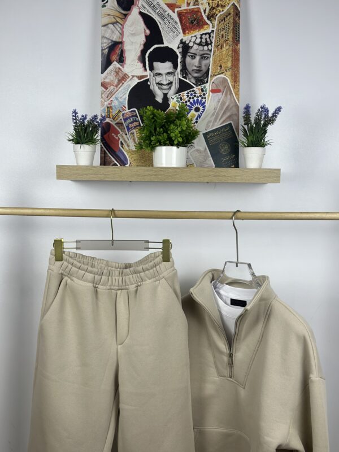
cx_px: 170
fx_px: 627
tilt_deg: -3.7
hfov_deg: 30.3
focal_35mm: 48
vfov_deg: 39.7
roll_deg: -0.2
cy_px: 226
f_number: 1.78
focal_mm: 6.86
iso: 80
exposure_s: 1/529
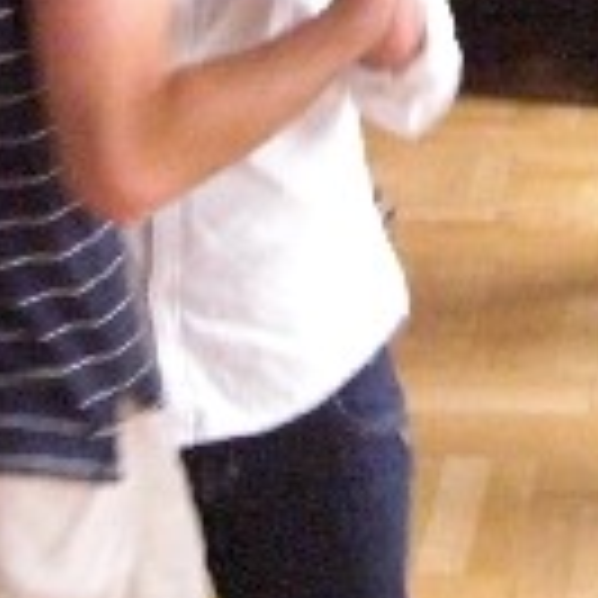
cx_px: 589
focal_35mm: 162
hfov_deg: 10.7
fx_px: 3166
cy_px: -265
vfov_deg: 10.5
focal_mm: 6.2
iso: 800
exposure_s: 1/60
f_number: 2.7
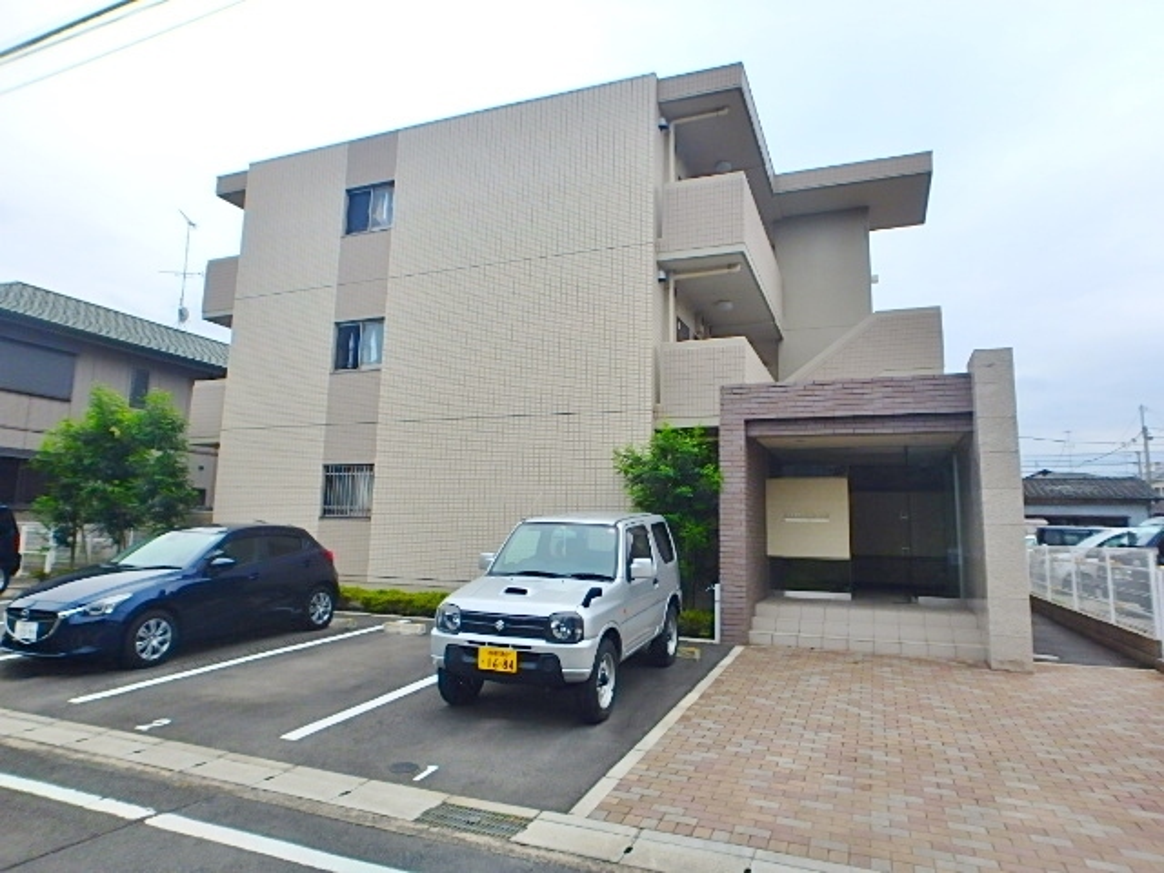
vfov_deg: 63.4
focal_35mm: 21
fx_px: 706
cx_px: 582
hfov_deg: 79.0
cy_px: 436
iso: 125
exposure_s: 1/250
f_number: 3.5
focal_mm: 3.7
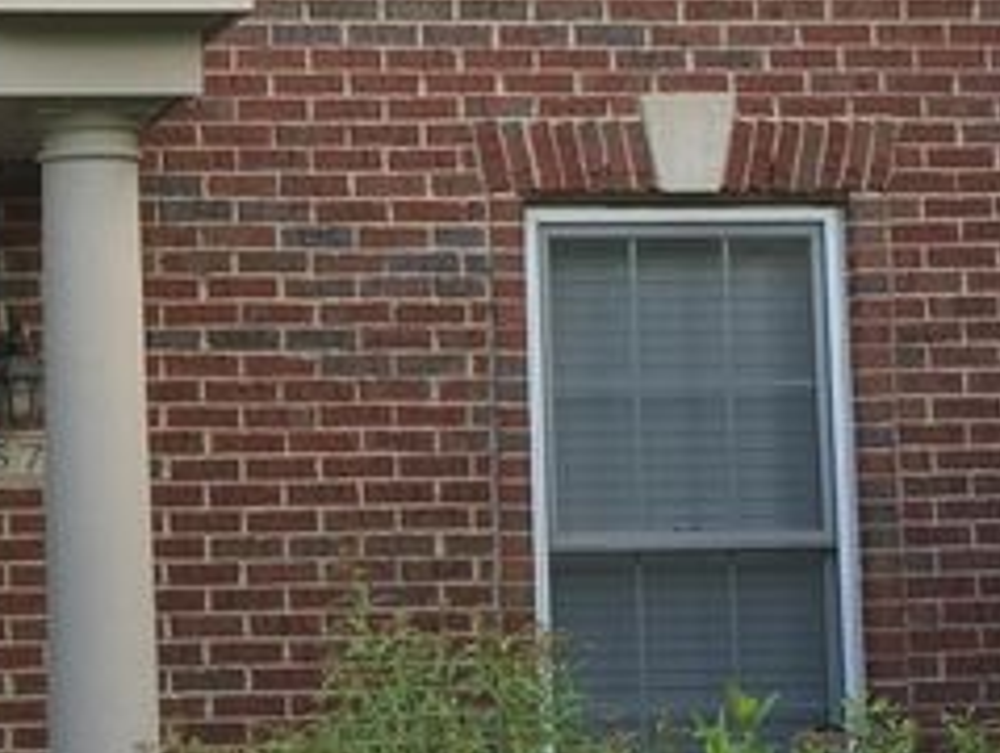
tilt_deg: +9.3
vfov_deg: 11.9
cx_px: 71
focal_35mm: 124
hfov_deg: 15.7
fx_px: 3588
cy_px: 96
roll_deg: +0.6
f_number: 2.2
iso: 25
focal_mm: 4.15
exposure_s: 1/155
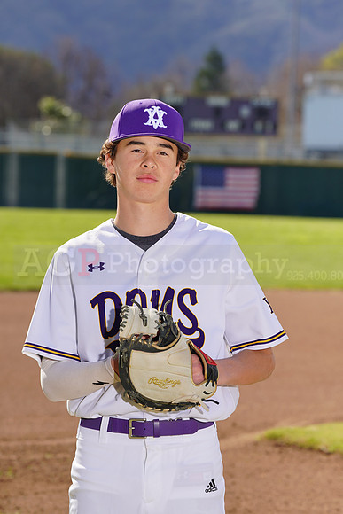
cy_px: 257
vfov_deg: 9.8
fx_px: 2985
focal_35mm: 209
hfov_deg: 6.6
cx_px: 172
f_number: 9
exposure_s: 1/250
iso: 100
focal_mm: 209
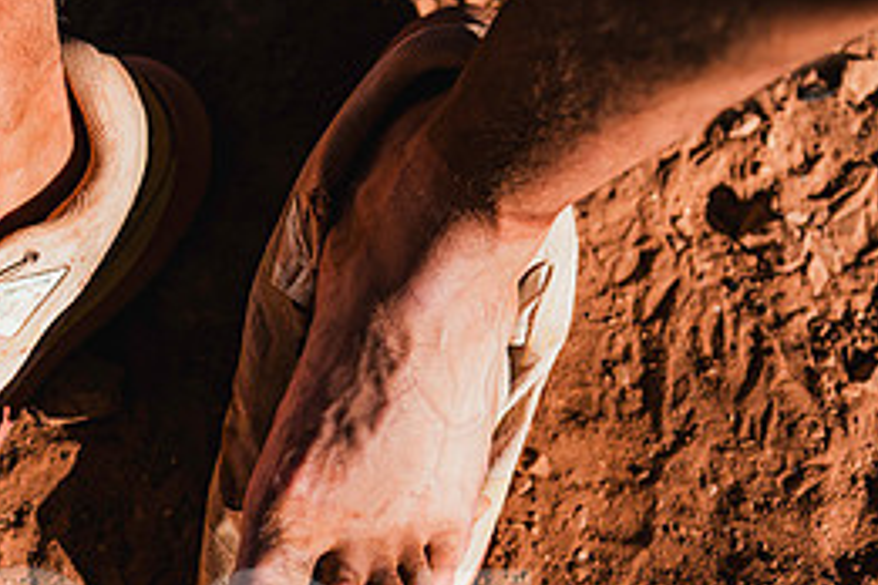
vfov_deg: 12.3
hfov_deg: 18.1
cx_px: 50
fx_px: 2707
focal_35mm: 111
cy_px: 281
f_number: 2.2
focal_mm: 50
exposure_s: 1/3200
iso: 100
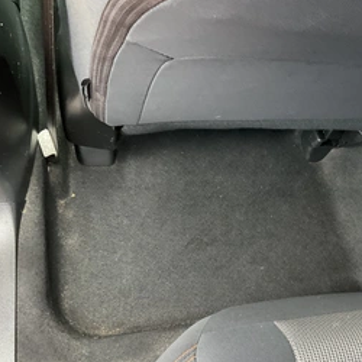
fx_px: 485
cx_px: 252
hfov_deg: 40.2
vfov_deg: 40.8
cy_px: 213
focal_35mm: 41
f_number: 1.8
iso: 320
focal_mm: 3
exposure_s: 1/47
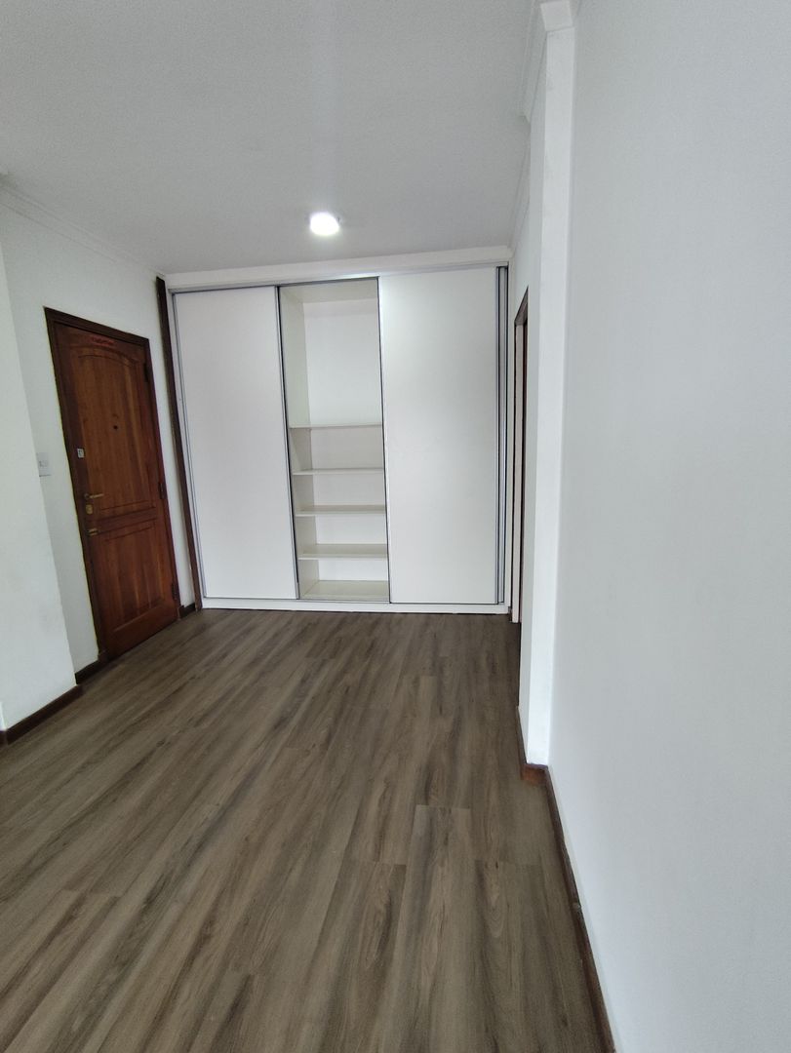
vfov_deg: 94.5
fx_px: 487
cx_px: 396
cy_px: 526
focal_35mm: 16
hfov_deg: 78.1
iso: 200
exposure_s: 1/50
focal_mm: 1.65
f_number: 2.2
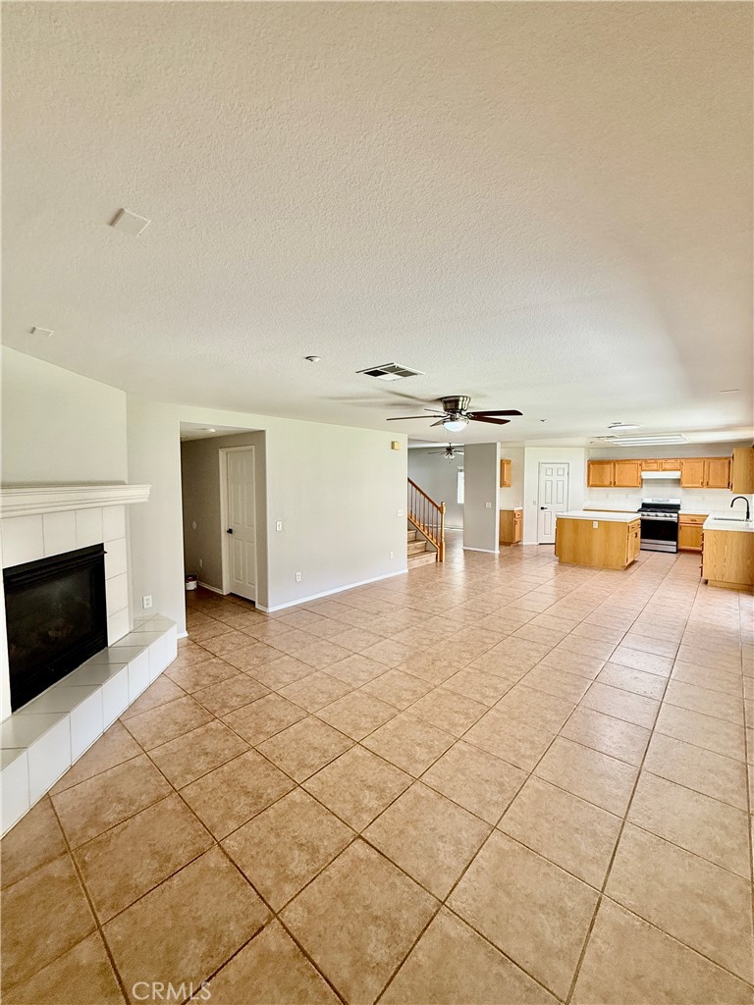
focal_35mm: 14
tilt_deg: -1.8
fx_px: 407
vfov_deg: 102.1
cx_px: 377
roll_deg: +0.6
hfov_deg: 85.7
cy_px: 502
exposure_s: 1/120
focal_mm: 2.22
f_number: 2.2
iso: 200
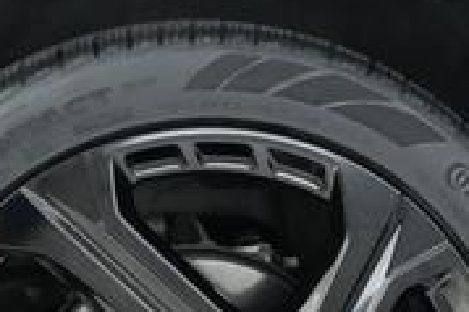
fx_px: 1210
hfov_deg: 21.9
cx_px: 178
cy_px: 372
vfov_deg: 14.2
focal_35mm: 93
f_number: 2.8
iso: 10000
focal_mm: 26
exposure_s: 1/320
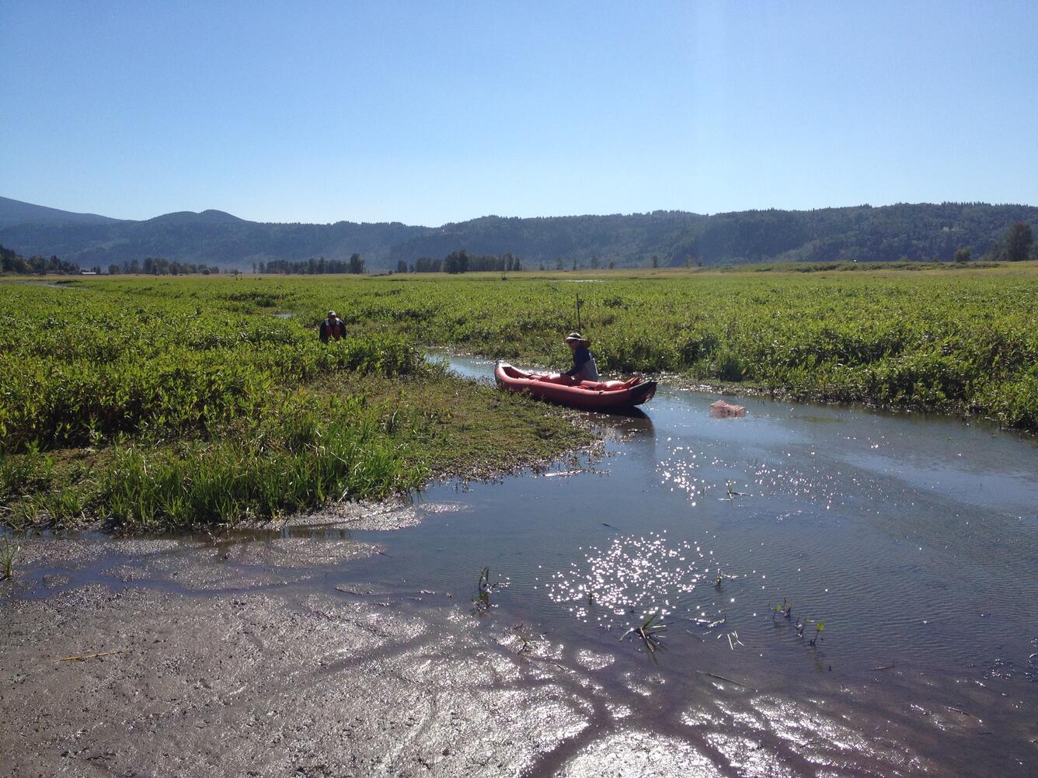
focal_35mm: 35
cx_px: 519
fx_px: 1050
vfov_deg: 40.7
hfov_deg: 52.6
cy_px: 389
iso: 50
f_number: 2.4
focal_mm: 4.28
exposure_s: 1/2404
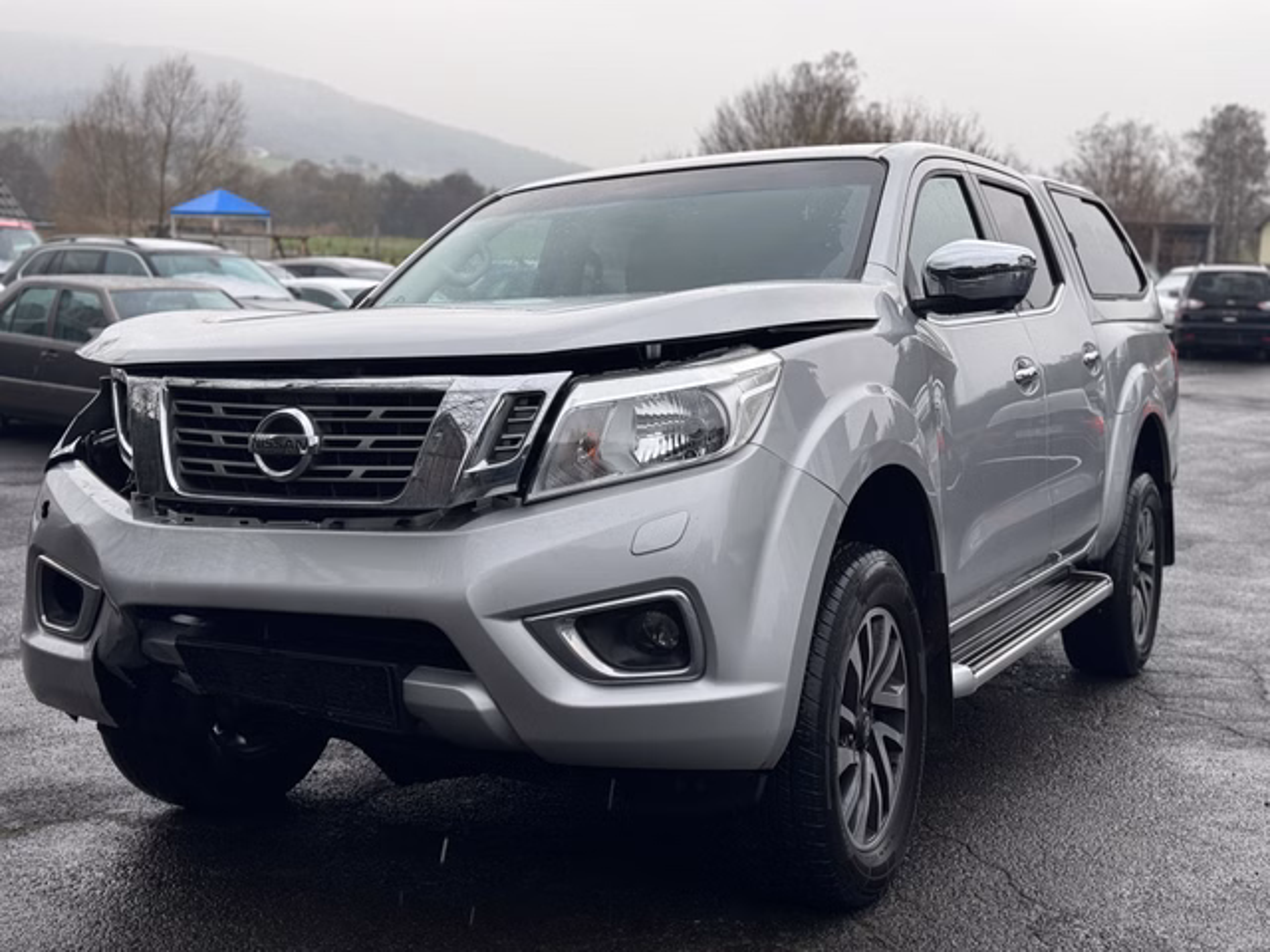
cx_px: 635
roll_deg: -0.9
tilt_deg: -8.7
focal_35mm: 48
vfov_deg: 30.3
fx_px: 1761
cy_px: 476
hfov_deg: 39.7
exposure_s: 1/121
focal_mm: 6.86
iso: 50
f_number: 1.78
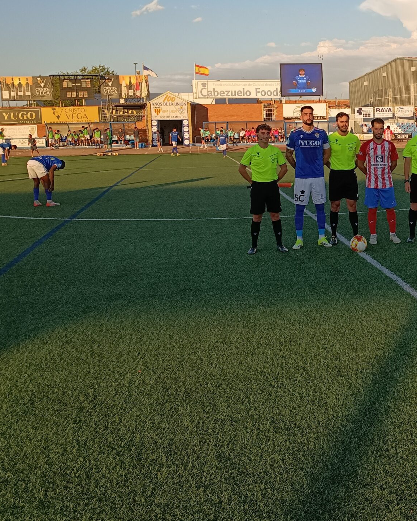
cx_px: 356
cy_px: 196
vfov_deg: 40.9
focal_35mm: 45
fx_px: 694
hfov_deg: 32.2
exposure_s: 1/929
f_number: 1.8
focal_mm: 4.81
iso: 148
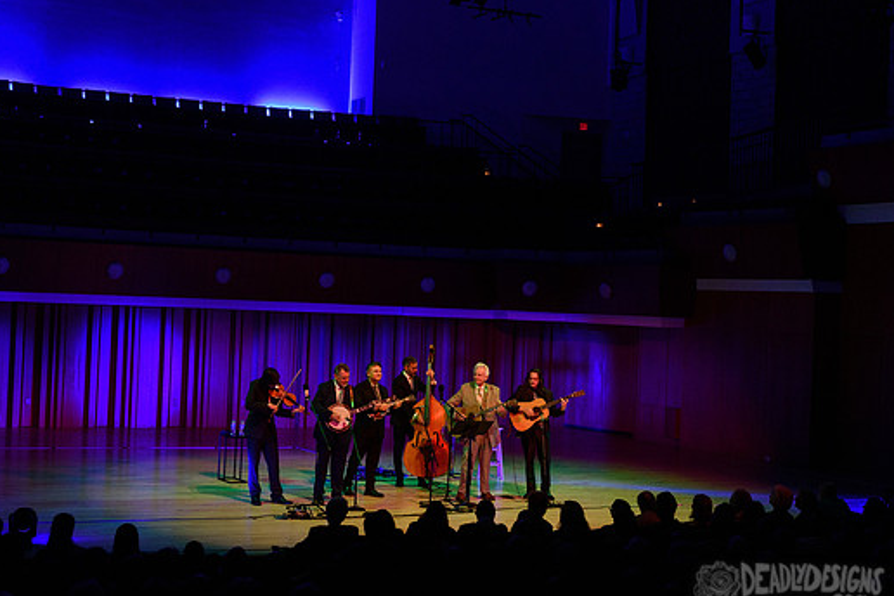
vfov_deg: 24.2
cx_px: 417
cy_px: 288
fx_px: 1391
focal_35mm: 56
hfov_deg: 35.6
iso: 2500
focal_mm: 40
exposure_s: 1/250
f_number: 5
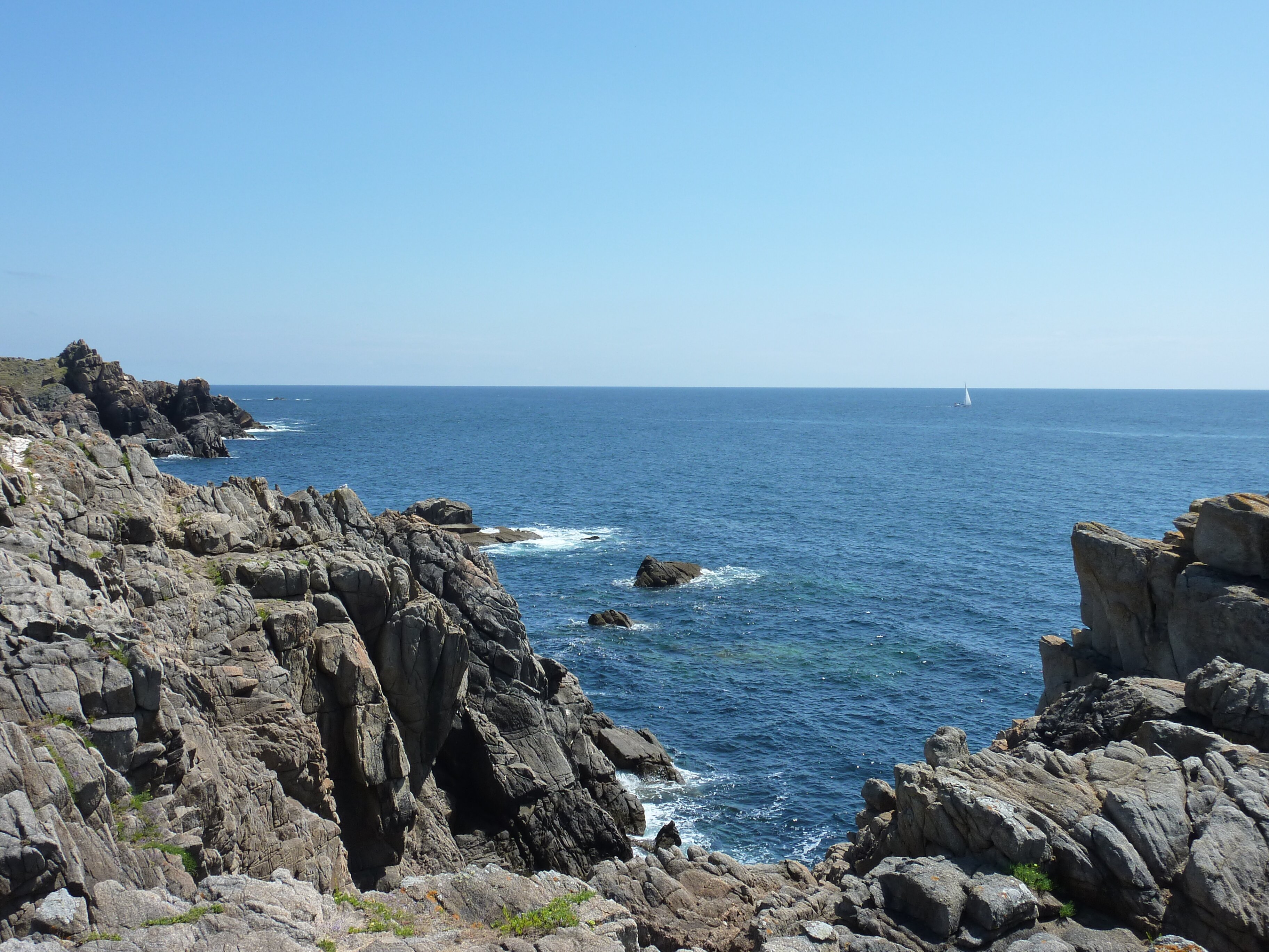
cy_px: 476
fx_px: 1283
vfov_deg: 40.7
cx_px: 634
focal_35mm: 35
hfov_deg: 52.6
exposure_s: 1/500
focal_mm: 5.7
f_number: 5
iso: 125
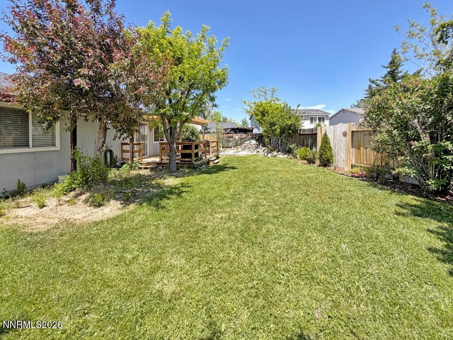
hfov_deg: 102.1
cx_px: 226
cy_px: 170
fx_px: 183
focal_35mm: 14
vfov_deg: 85.7
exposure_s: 1/770
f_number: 2.2
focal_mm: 2.22
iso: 40
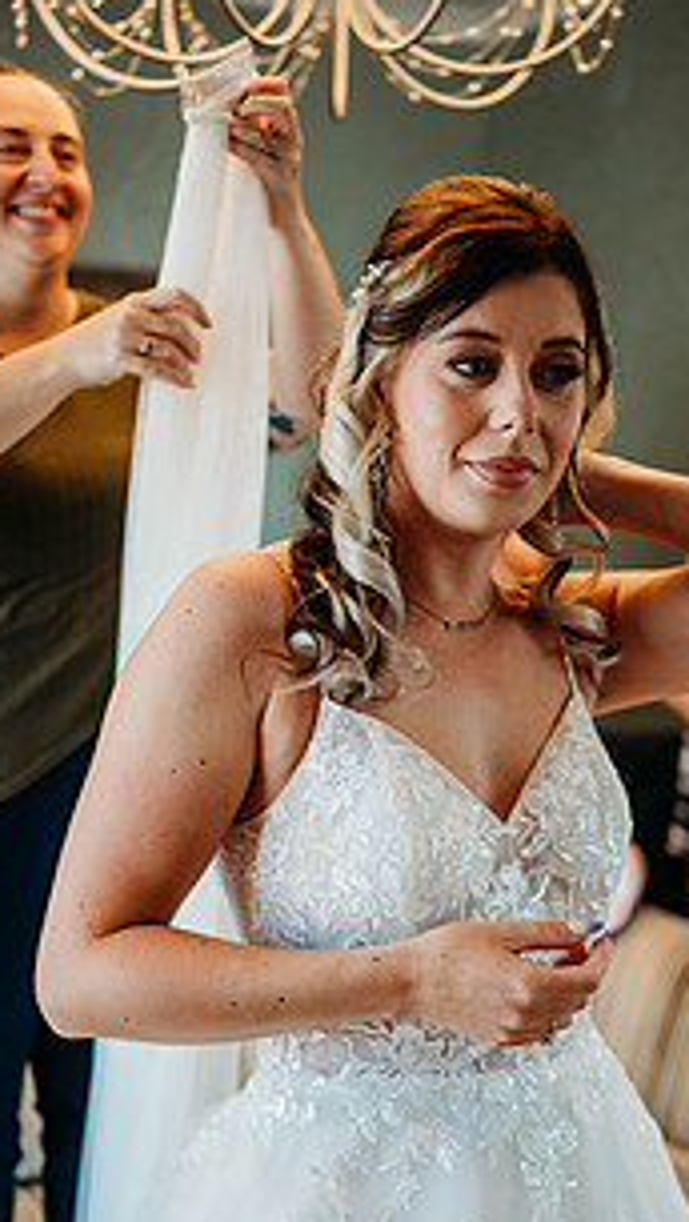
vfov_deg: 38.2
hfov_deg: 22.2
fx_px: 1750
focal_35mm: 54
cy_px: 765
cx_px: 419
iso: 400
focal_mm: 35
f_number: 1.8
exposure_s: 1/250
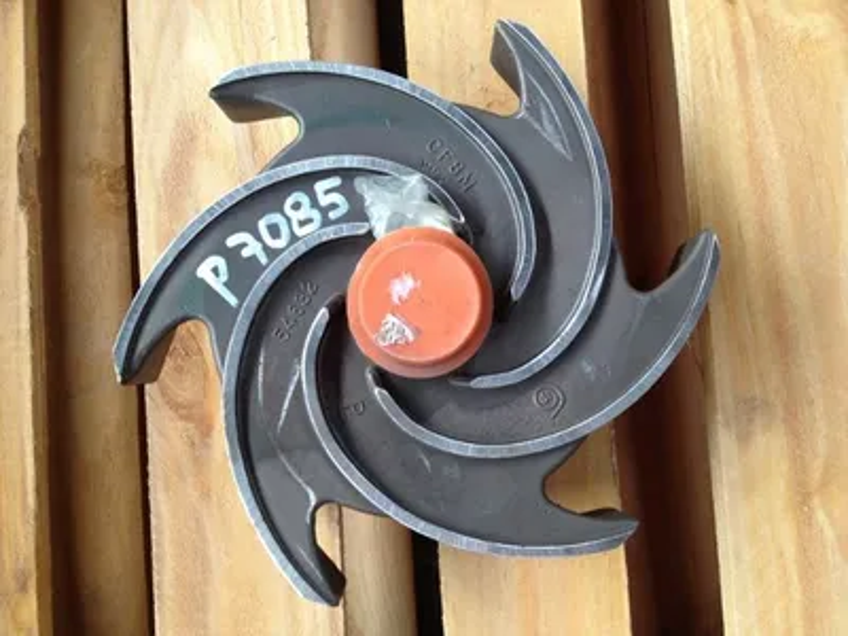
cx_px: 424
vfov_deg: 40.7
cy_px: 318
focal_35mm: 35
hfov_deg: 52.6
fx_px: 857
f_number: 2.4
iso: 64
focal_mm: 4.28
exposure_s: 1/20
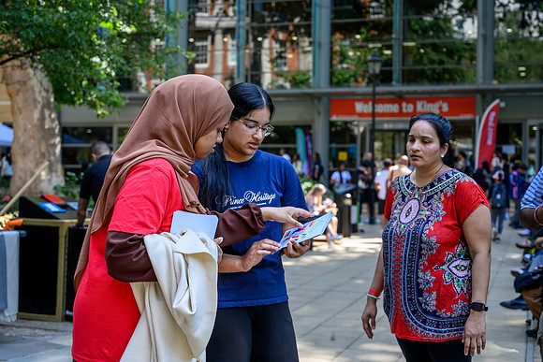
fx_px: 758
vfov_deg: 26.9
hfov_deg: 39.4
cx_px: 272
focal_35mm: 50
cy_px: 181
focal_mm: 49
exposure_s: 1/800
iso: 1000
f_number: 4
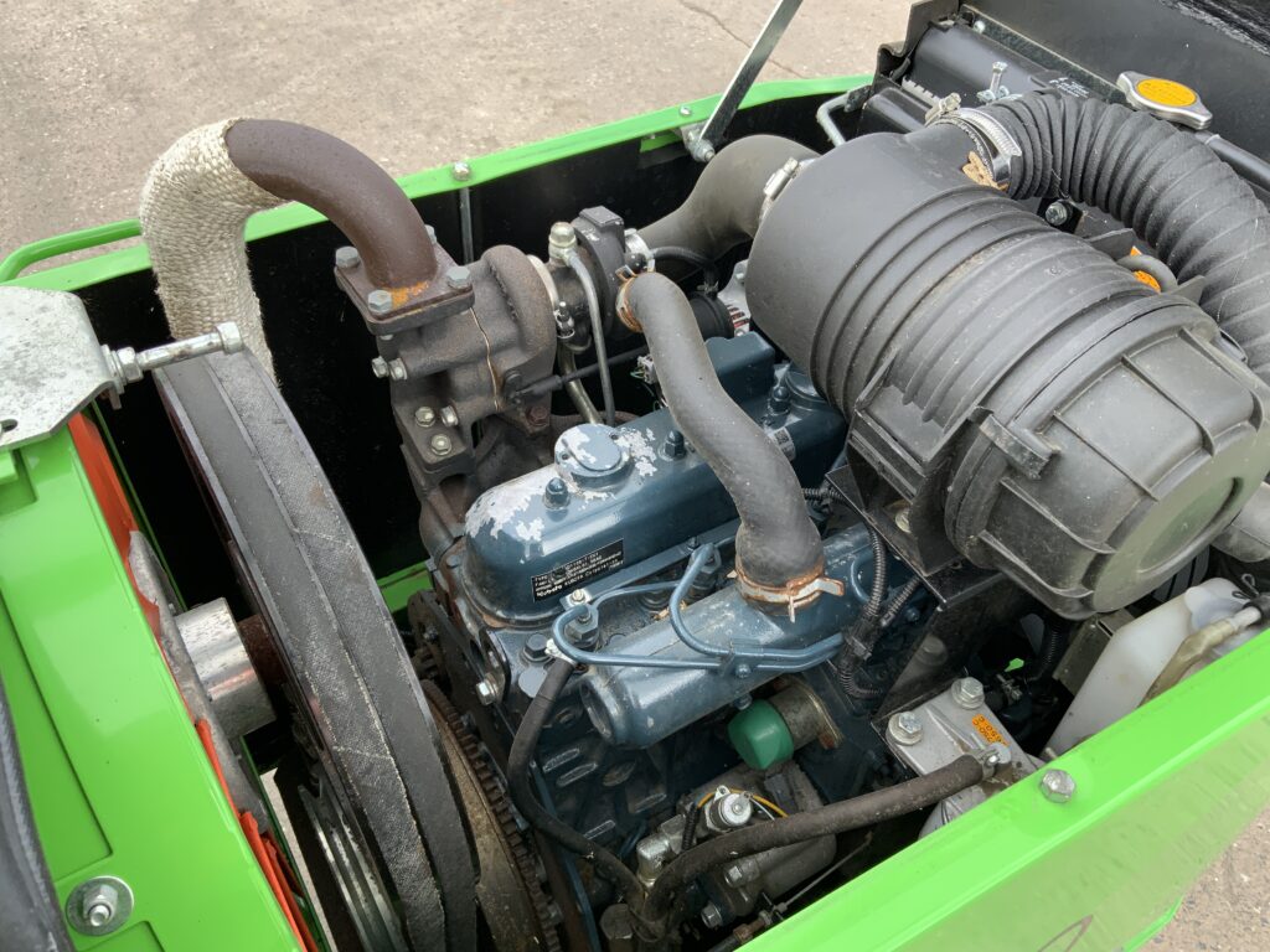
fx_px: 1064
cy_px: 476
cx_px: 635
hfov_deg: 61.7
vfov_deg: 48.2
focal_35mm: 29
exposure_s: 1/253
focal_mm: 3
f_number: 1.8
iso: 16
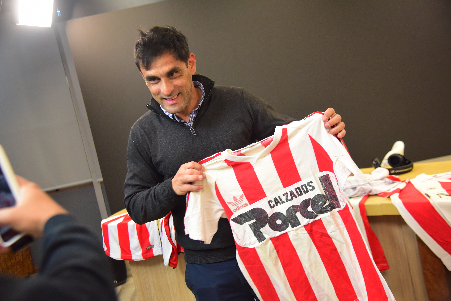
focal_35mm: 38
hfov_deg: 50.7
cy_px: 150
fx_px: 476
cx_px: 226
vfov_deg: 35.1
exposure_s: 1/200
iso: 1600
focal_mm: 38
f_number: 4
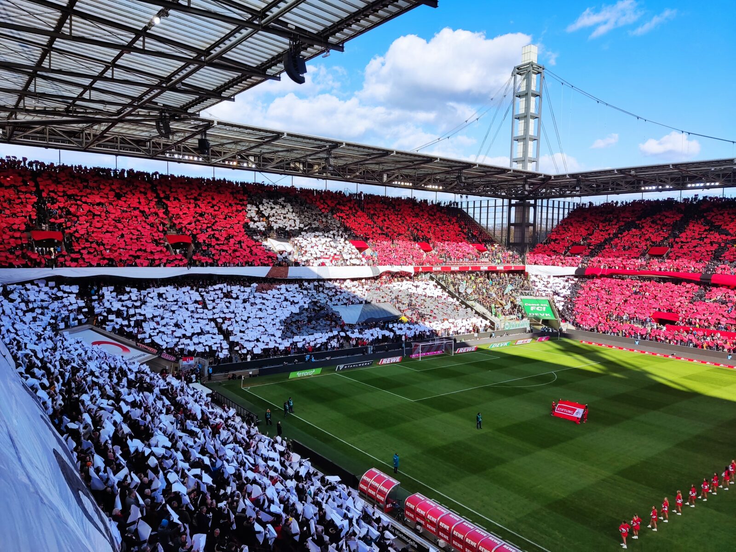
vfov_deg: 54.9
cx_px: 368
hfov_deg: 69.4
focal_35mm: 25
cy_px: 276
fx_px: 532
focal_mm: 4.71
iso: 50
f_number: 1.79
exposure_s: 1/1161
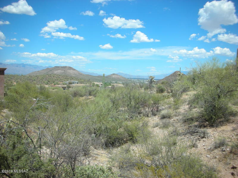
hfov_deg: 52.6
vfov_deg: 40.7
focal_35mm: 35
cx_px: 119
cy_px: 89
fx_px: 241
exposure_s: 1/104
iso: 50
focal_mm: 5.8
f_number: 8.5
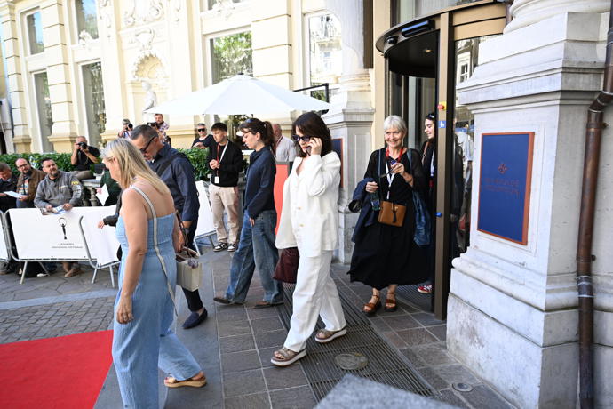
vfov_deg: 51.3
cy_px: 204
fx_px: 426
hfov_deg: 71.5
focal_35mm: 25
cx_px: 306
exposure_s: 1/640
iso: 1250
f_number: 4.5
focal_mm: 25
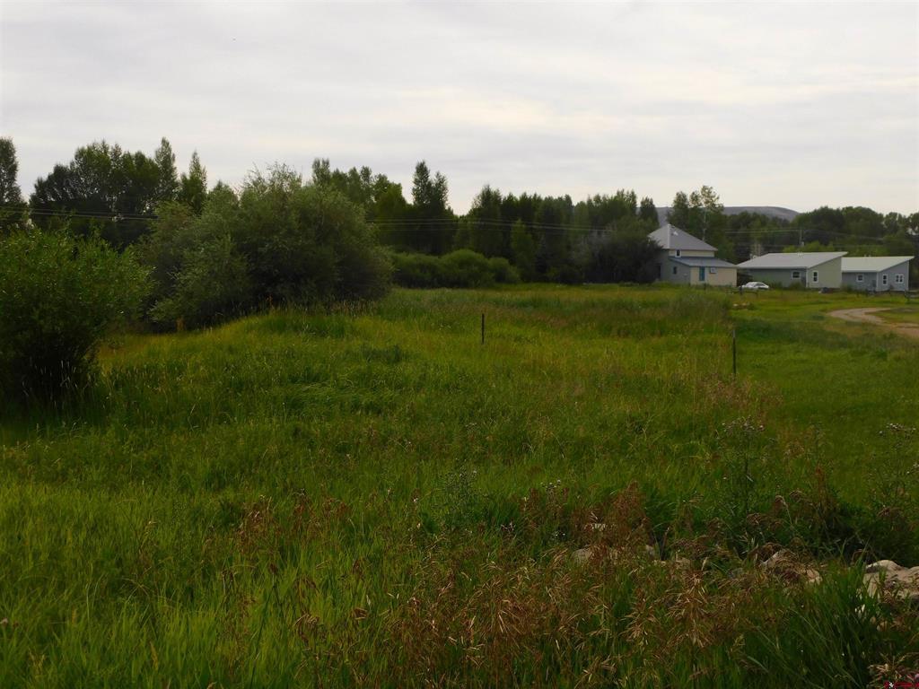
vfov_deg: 36.0
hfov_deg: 46.8
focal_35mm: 40
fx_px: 1062
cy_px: 344
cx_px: 460
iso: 125
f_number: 3.6
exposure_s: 1/1000
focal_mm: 7.1
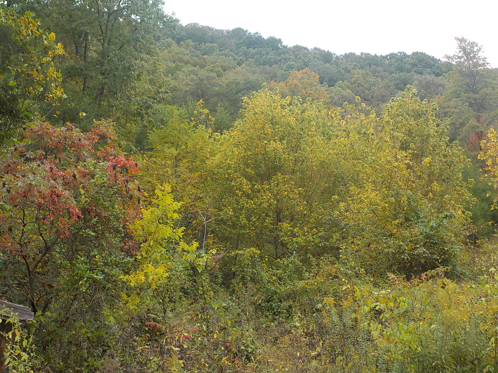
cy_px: 186
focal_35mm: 47
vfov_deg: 30.9
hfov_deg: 40.4
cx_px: 249
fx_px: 676
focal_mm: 6.4
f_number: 4.2
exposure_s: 1/200
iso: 125
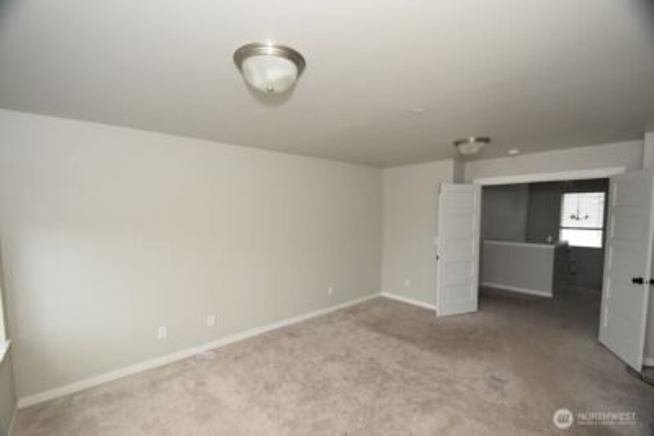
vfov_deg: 77.4
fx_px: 273
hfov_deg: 100.4
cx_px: 327
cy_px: 218
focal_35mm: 15
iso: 1600
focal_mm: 10
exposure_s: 1/60
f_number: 4
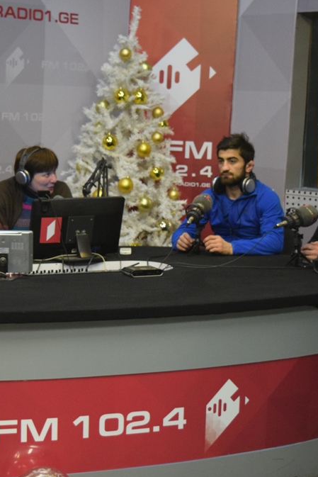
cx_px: 108
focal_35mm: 73
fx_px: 967
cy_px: 240
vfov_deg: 27.7
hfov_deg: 18.6
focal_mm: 32
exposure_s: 1/60
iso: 2500
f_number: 4.5
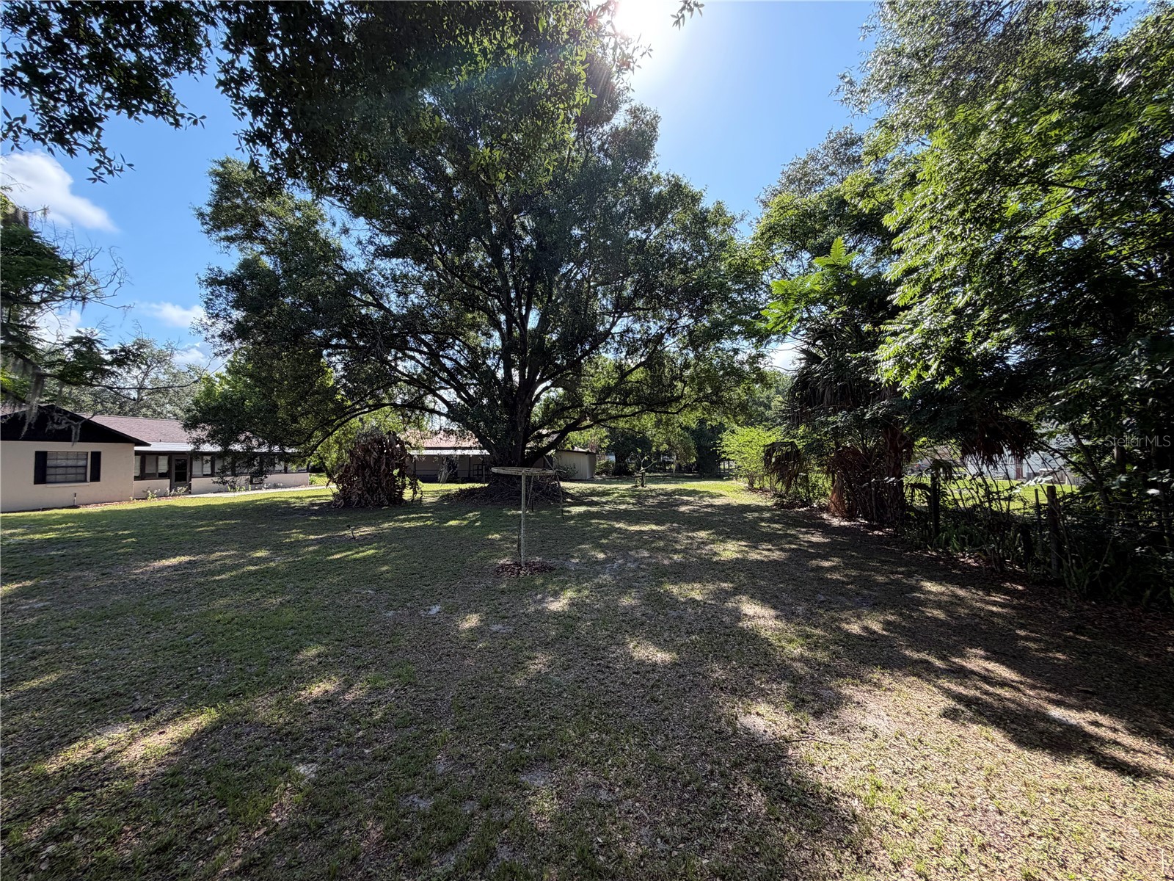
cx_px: 587
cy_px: 440
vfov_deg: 85.7
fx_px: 475
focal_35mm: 14
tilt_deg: +2.4
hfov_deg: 102.1
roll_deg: +0.4
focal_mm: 2.22
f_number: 2.2
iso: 64
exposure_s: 1/468
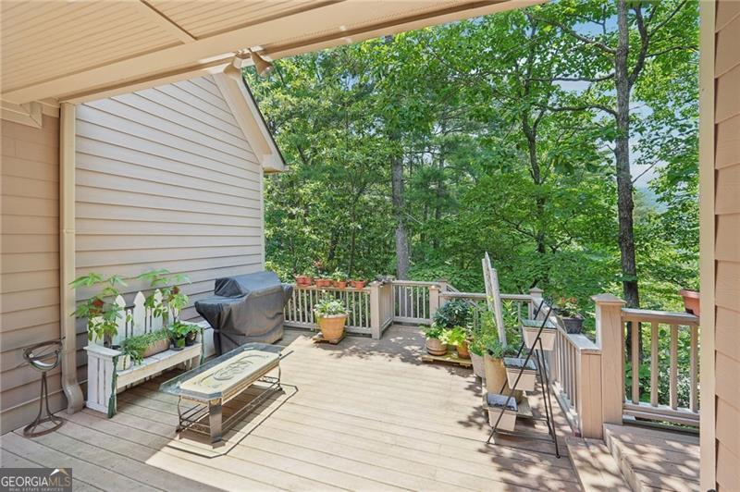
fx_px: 288
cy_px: 246
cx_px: 370
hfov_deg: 104.3
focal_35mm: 14
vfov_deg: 81.1
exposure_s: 1/50
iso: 320
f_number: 8
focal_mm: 14
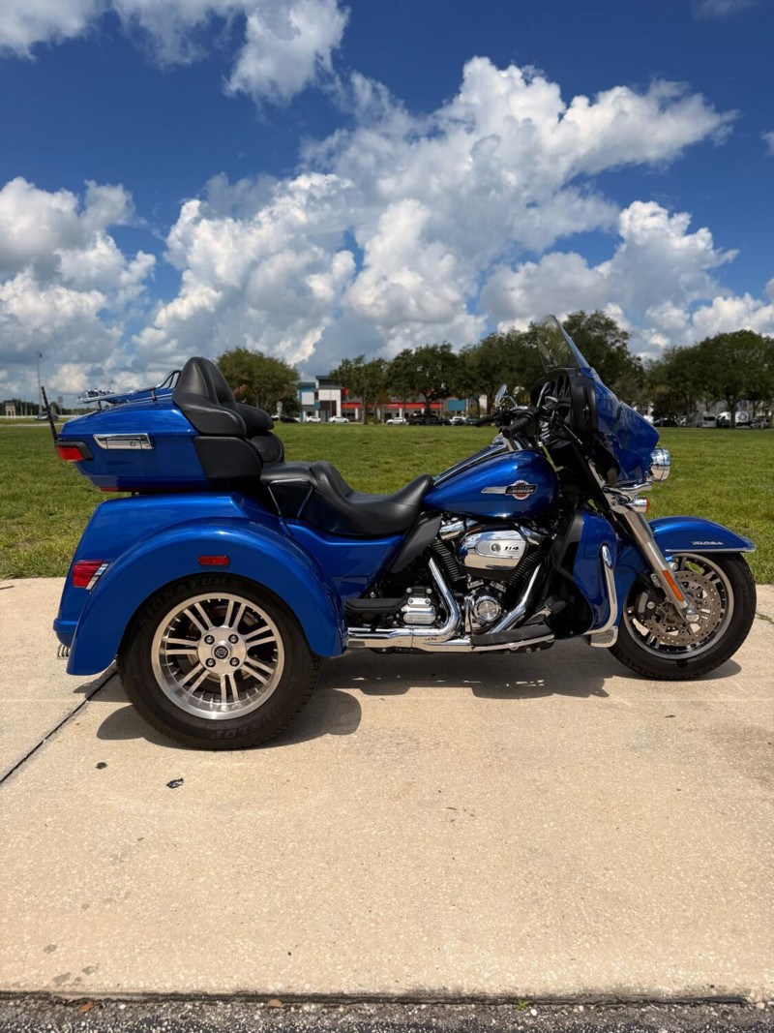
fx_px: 716
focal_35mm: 24
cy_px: 516
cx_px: 387
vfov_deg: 71.6
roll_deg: +0.3
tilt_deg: -7.6
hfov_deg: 56.8
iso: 80
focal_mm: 6.76
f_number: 1.78
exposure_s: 1/4673
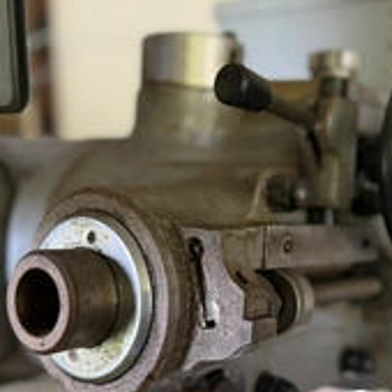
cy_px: 244
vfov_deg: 33.9
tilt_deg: -3.2
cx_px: 240
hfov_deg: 33.9
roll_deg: +0.6
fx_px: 641
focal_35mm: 50
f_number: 1.78
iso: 250
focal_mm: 6.76
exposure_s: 1/60
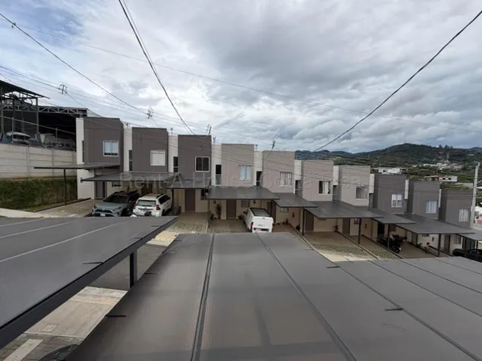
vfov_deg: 85.7
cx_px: 241
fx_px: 195
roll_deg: -1.1
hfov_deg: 102.1
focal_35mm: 14
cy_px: 180
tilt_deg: -2.5
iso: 32
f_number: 2.2
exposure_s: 1/770
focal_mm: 2.22
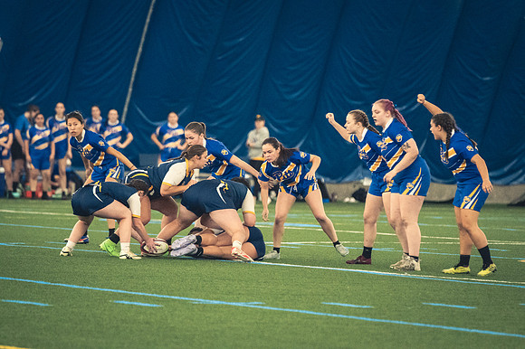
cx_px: 262
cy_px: 174
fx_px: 4372
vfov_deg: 4.6
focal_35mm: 300
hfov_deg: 6.9
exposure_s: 1/500
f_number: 2.8
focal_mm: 200
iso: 12800
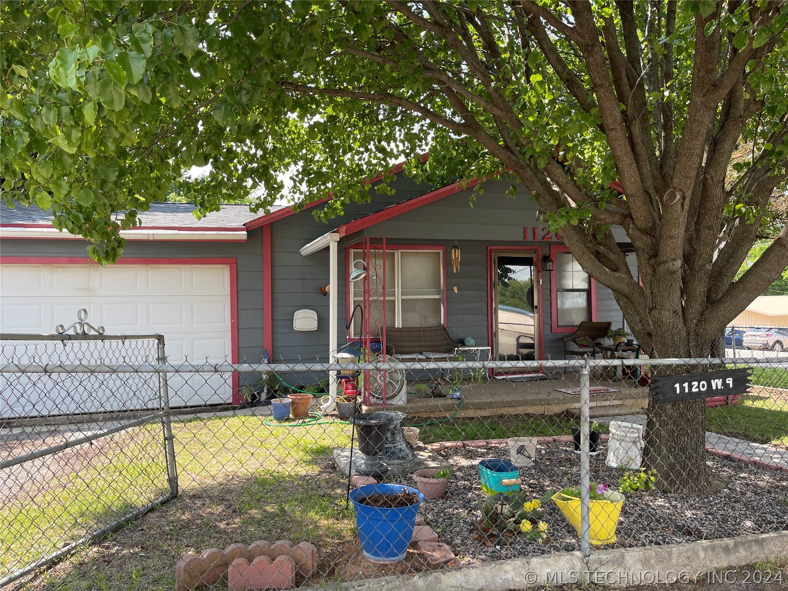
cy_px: 296
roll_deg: +0.7
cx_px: 394
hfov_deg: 67.3
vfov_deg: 53.1
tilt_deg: +0.7
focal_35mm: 26
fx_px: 592
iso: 50
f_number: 1.6
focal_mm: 5.1
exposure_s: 1/717
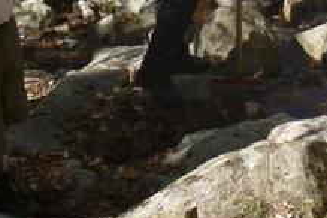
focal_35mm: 83
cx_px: 340
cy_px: -43
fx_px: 754
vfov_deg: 15.8
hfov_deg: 23.3
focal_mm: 6.3
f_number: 3.5
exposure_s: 1/160
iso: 80
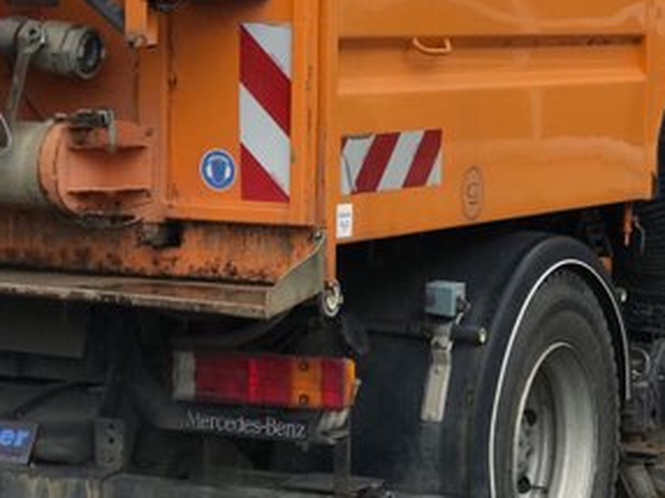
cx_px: 345
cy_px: 7
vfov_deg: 9.3
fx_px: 3053
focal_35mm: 159
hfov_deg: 12.4
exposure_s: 1/217
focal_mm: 6.6
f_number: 2.8
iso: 20
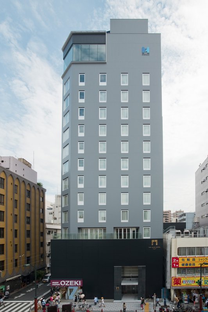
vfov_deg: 93.3
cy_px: 156
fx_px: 148
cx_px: 104
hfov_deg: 70.3
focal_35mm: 17
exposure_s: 1/100
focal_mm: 17
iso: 200
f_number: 16
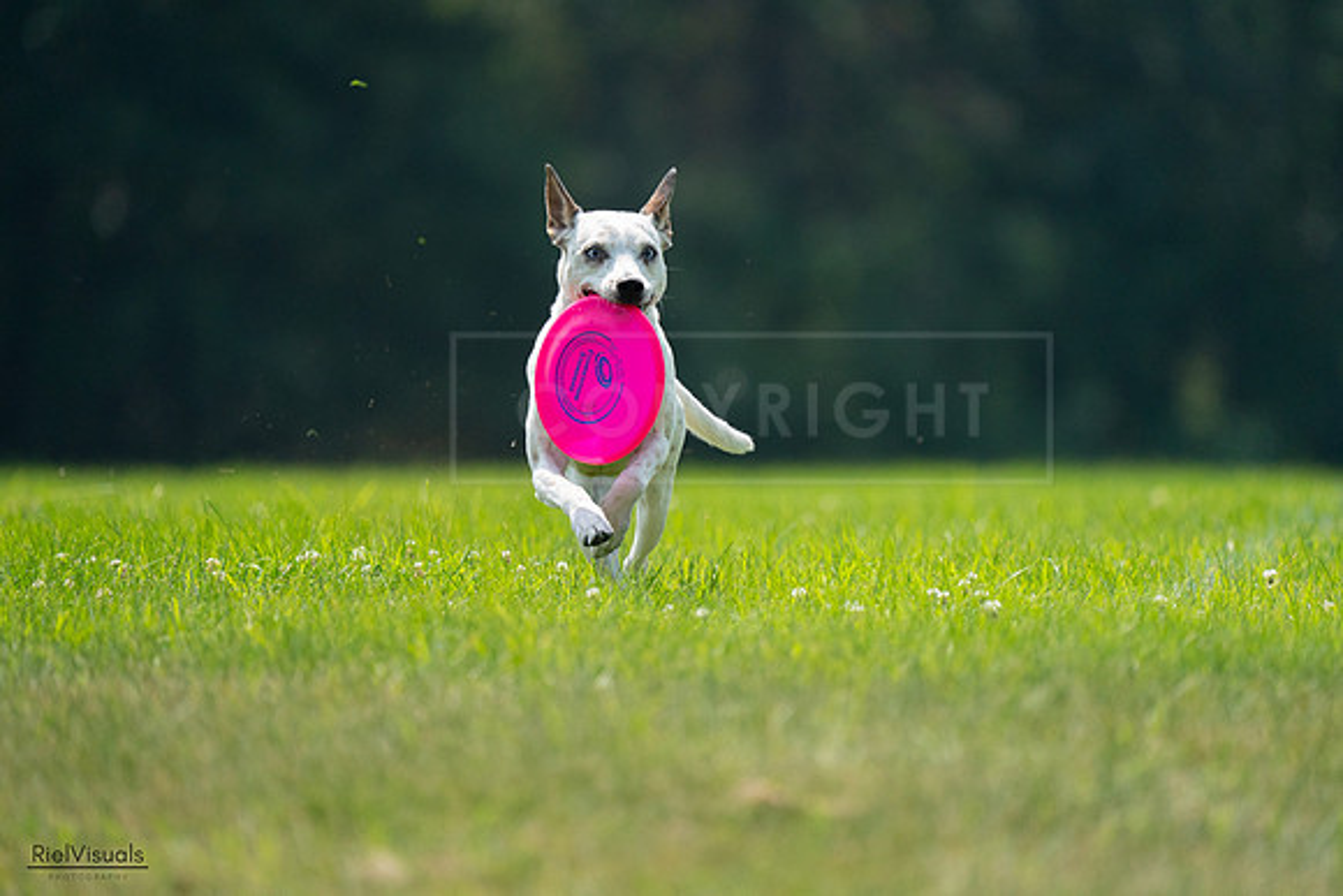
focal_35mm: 600
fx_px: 22388
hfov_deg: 3.4
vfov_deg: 2.3
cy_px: 448
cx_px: 672
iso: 2000
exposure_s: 1/4000
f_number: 6.3
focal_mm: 600
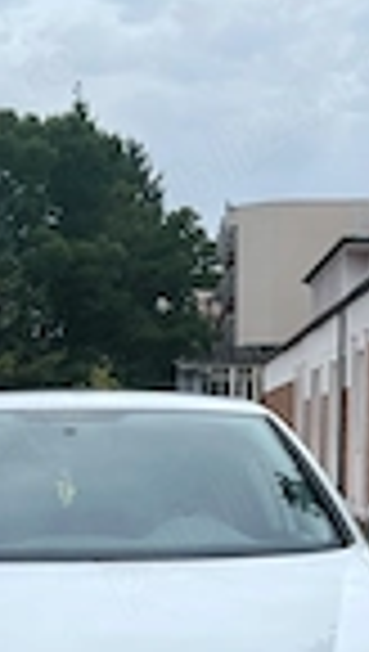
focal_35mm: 78
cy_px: 567
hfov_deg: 15.5
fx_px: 1351
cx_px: 90
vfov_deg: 26.4
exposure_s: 1/3460
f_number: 1.5
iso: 50
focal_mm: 5.7
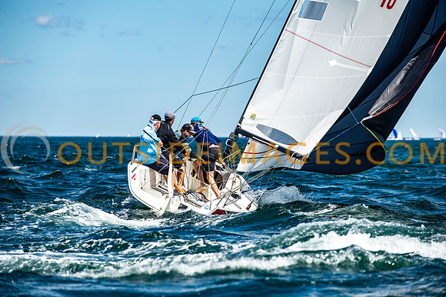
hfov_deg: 10.3
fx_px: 2476
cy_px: 148
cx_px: 223
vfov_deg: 6.9
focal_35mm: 200
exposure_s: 1/3200
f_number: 5.6
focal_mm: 200
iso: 500
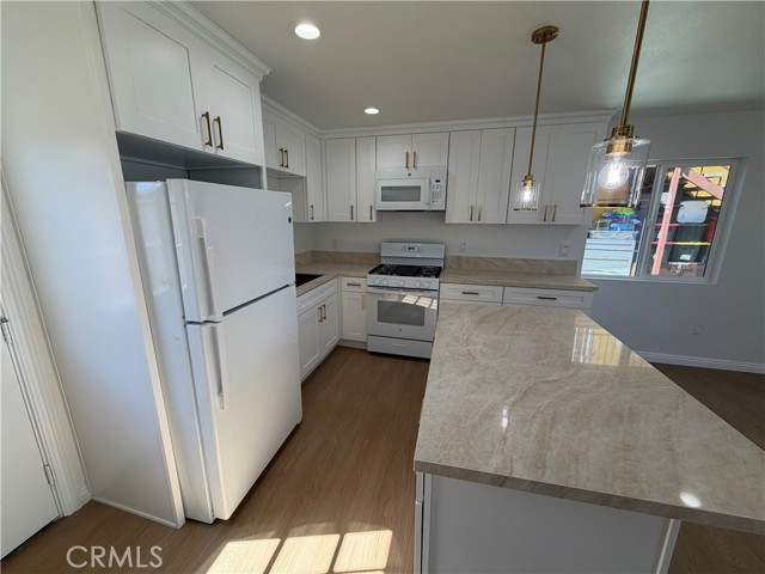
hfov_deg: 102.1
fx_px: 309
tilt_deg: -13.0
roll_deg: -0.6
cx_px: 382
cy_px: 287
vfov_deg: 85.7
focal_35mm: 14
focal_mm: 2.22
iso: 50
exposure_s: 1/146
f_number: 2.2
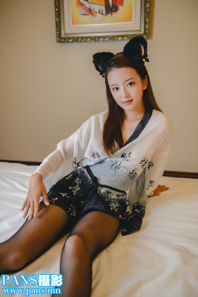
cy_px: 148
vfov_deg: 54.4
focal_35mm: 35
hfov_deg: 37.9
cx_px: 99
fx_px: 288
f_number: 2.8
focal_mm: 35
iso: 400
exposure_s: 1/100
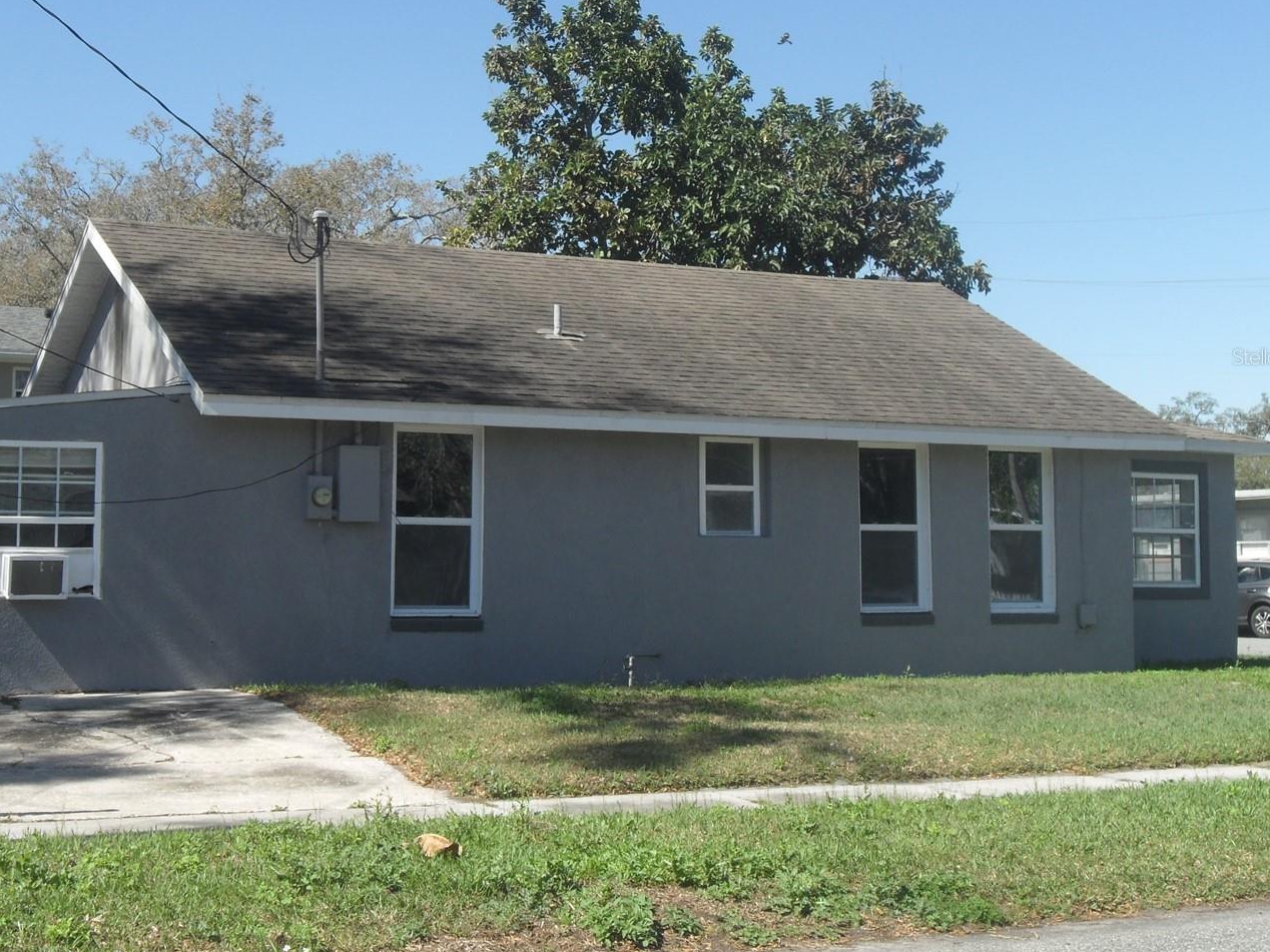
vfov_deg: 27.4
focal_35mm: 53
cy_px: 356
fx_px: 1944
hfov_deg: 36.1
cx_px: 526
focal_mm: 7.7
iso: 80
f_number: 5.6
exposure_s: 1/350
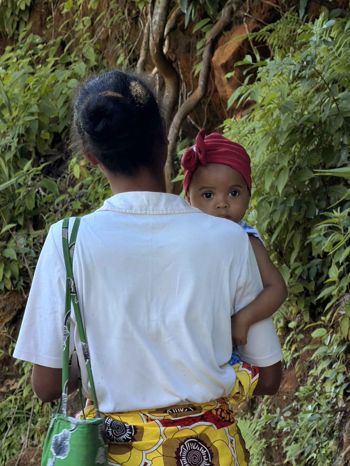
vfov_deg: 9.9
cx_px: 175
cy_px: 233
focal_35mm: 200
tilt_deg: -5.0
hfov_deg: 7.4
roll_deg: +1.4
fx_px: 2696
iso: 80
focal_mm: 16.89
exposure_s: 1/121
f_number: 2.8
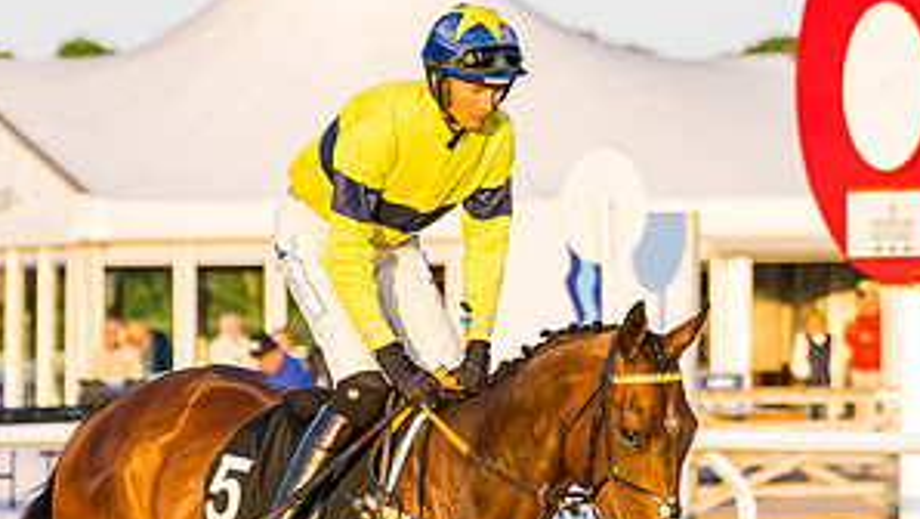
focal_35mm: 429
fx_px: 10471
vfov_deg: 2.8
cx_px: 661
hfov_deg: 5.0
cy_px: 596
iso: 400
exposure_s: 1/640
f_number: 4
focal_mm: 130
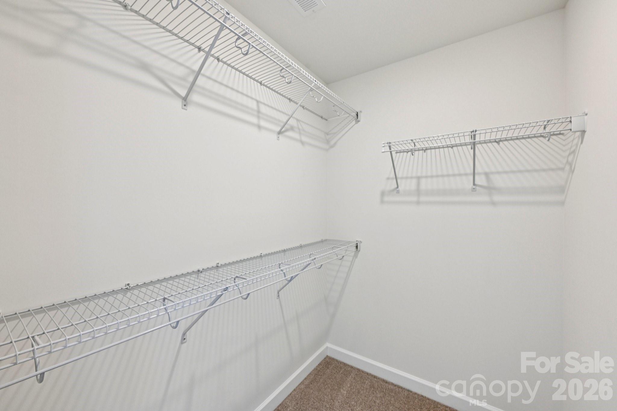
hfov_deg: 104.3
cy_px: 206
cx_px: 308
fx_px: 240
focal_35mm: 14
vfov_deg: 81.2
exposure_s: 1/15
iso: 320
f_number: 8
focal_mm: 14
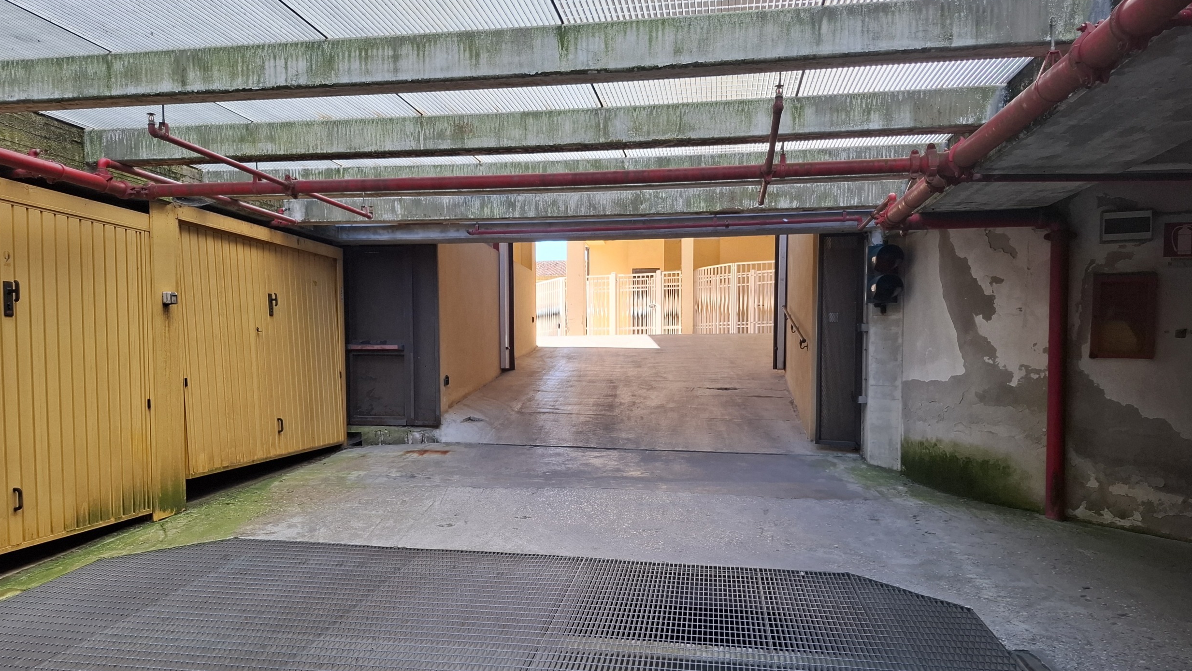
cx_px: 575
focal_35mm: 26
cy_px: 388
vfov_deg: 44.3
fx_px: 822
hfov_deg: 71.9
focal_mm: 5.54
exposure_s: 1/125
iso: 50
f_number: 1.8
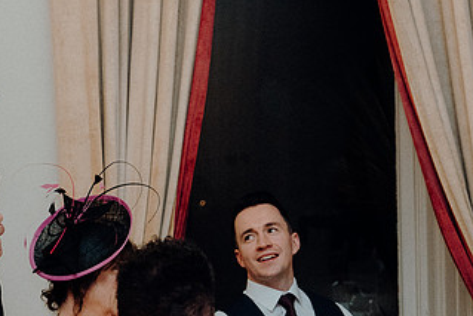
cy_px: 259
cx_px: 56
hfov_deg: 13.7
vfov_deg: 9.2
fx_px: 1958
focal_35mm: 149
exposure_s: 1/160
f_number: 3.5
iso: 2500
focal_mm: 55
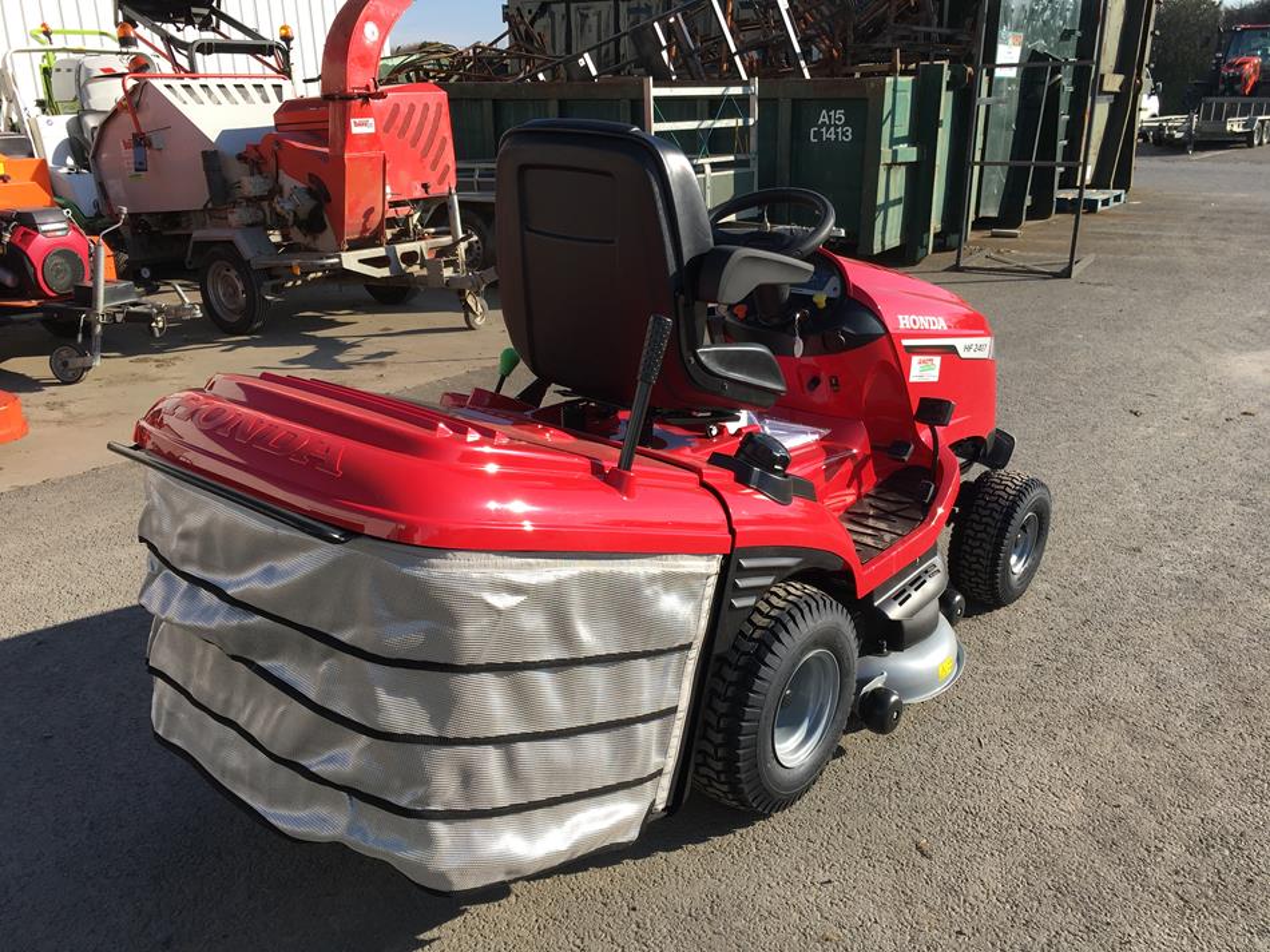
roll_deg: +2.0
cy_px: 476
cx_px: 635
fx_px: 1064
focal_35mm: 29
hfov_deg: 61.7
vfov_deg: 48.2
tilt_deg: -18.7
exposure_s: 1/864
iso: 25
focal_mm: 4.15
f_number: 2.2
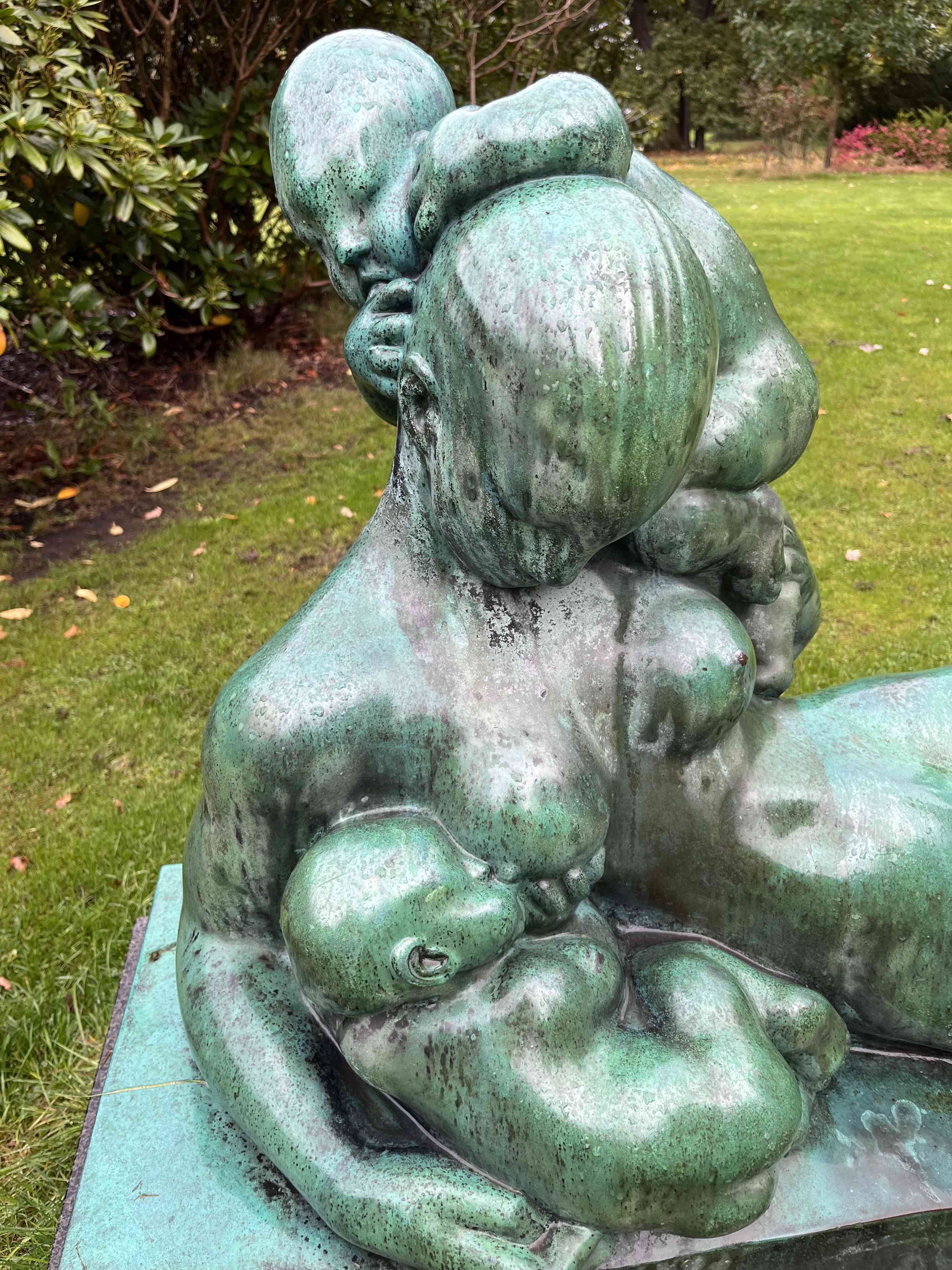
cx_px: 476
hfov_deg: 53.1
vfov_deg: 67.3
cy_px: 635
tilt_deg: -25.7
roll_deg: +3.4
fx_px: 953
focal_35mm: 26
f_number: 1.6
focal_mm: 5.1
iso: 32
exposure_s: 1/151
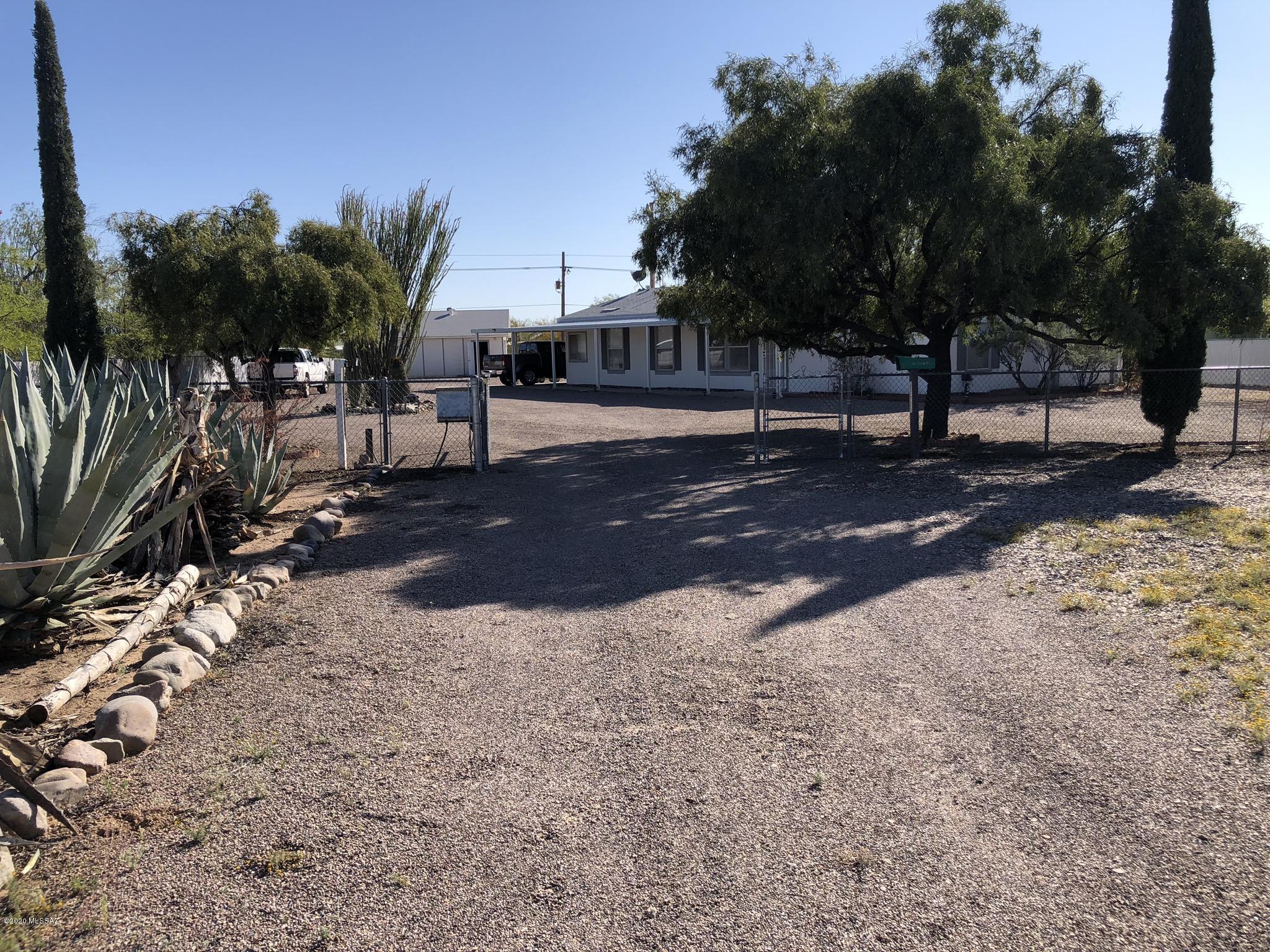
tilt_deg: -6.6
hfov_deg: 63.4
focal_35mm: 28
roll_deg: +2.5
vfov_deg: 49.7
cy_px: 476
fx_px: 1027
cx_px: 635
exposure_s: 1/1567
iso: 20
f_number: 1.8
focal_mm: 3.99
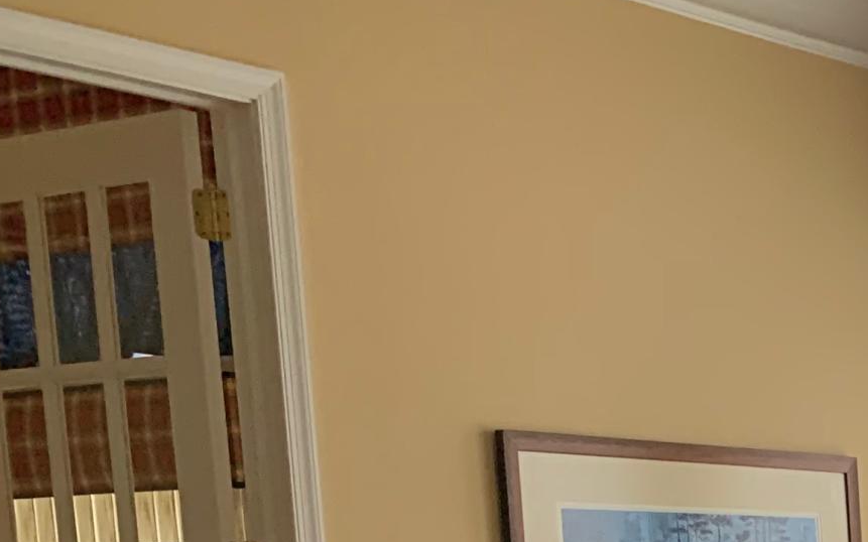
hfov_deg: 18.0
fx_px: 2271
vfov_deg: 12.3
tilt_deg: -3.3
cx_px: 1480
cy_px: 1010
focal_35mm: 96
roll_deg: +0.9
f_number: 1.8
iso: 100
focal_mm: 4.25
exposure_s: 1/116
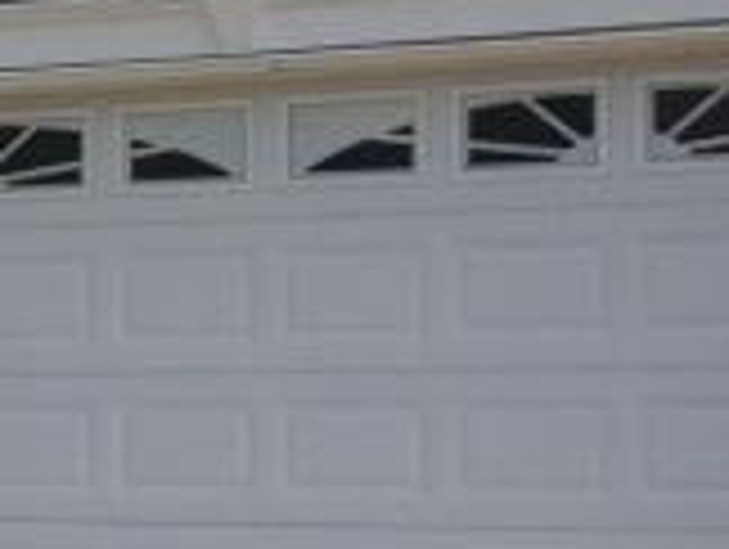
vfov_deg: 8.1
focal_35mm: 183
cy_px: 522
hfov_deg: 9.6
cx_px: -972
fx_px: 3860
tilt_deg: -0.3
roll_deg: -0.7
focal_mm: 4.15
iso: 32
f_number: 2.2
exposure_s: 1/2083
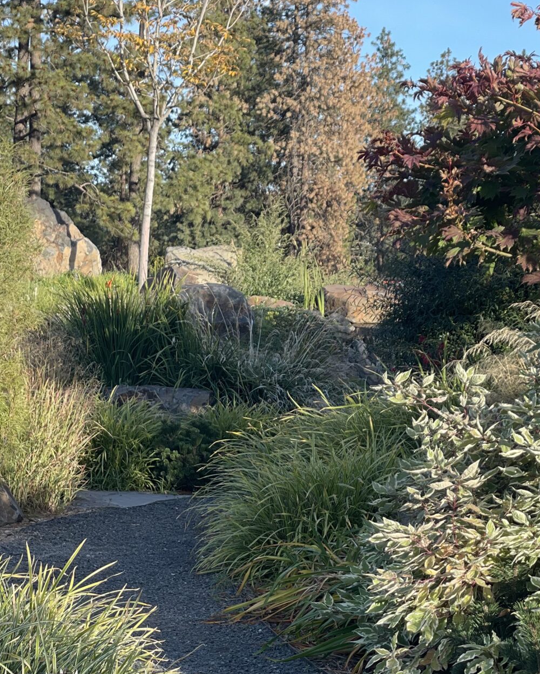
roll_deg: -2.0
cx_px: 259
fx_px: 2077
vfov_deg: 18.4
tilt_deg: -2.8
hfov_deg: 14.8
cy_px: 419
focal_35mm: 104
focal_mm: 6
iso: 25
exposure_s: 1/147
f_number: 2
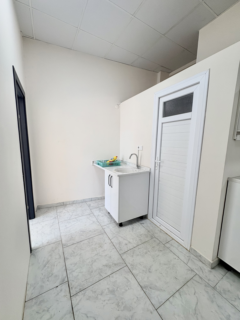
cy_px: 160
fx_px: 129
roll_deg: -1.2
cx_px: 120
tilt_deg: -8.3
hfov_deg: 85.7
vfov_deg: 102.1
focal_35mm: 14
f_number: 2.2
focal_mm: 2.22
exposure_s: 1/100
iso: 64
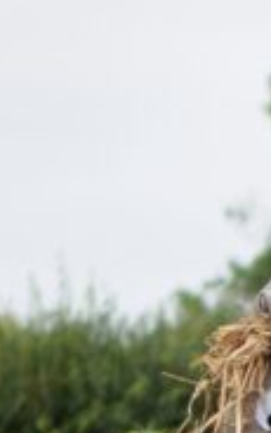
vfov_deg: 4.9
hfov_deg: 3.1
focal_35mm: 419
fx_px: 4951
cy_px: 993
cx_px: 936
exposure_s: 1/1000
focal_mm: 35
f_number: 1.8
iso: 100
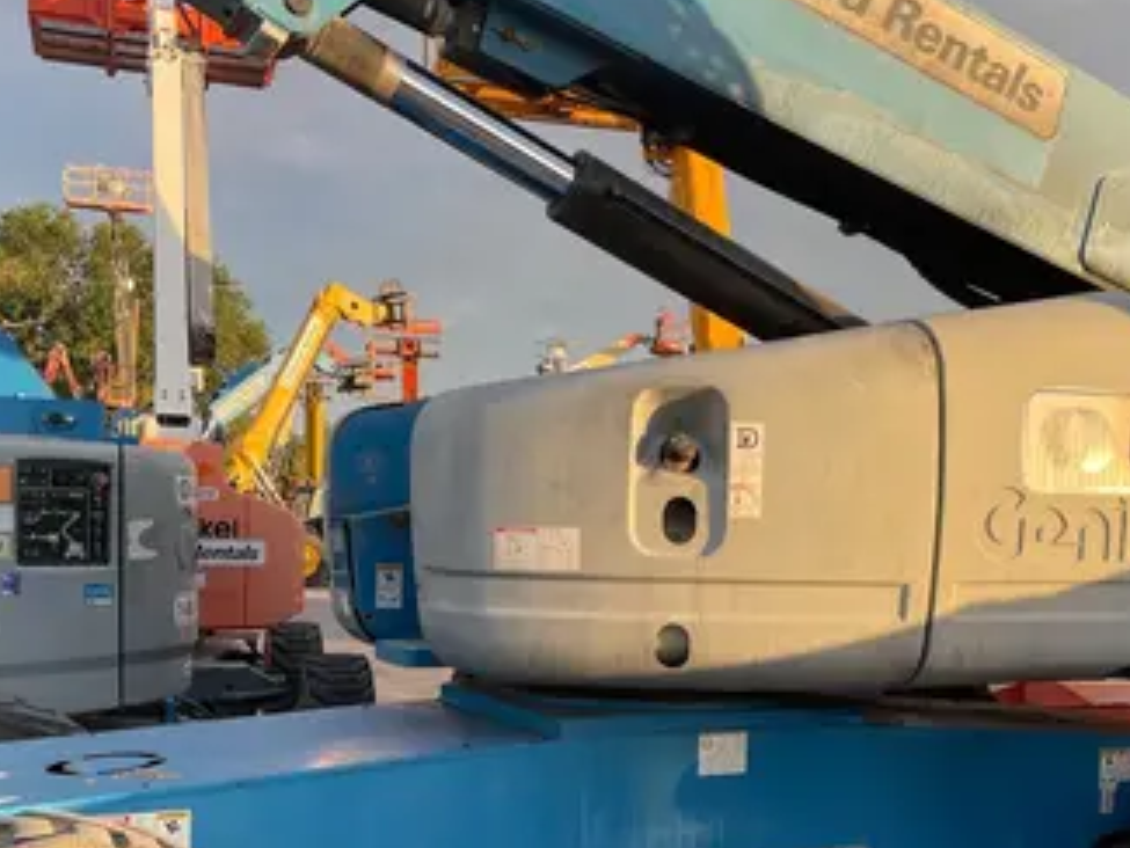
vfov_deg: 32.3
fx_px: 1437
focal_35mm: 44
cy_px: 634
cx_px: 636
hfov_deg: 42.8
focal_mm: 4.2
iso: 32
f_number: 1.6
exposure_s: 1/447
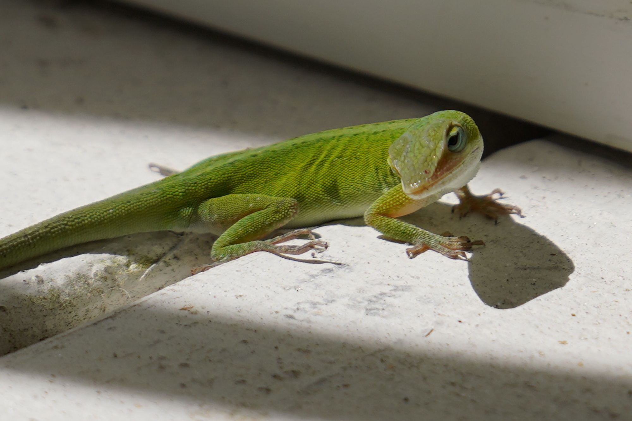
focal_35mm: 400
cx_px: 316
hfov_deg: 5.2
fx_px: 7021
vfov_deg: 3.4
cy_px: 210
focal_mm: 400
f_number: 6.3
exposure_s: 1/500
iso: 125
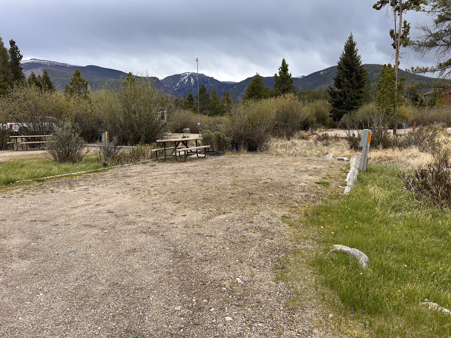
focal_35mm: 26
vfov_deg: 53.1
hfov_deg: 67.3
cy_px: 169
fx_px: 339
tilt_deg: -10.5
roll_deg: +0.2
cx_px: 226
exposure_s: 1/1488
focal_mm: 5.7
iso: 50
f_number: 1.5
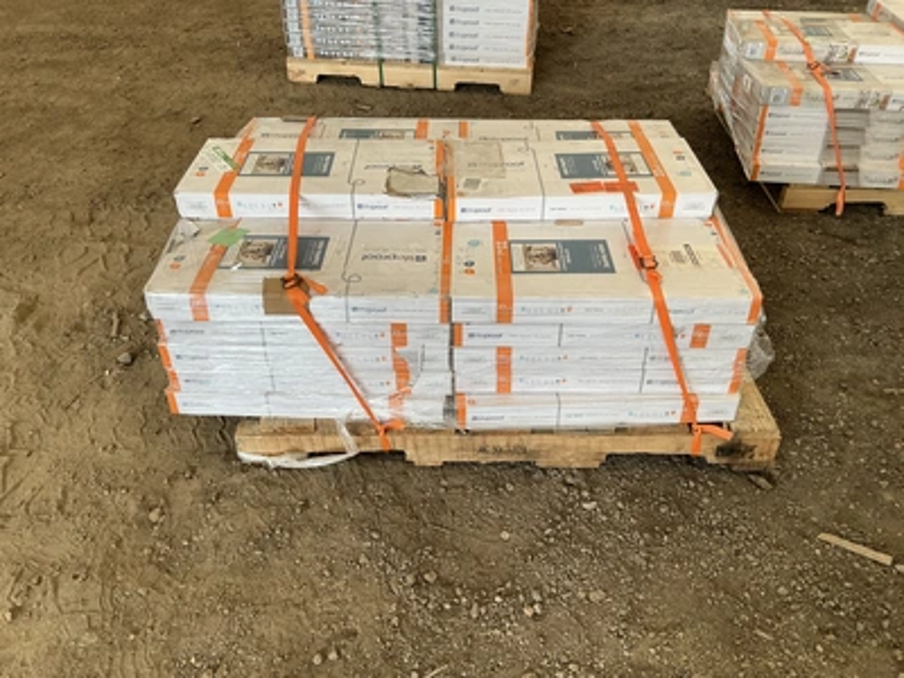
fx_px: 731
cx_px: 452
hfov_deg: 63.4
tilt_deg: -36.4
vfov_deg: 49.7
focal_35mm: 28
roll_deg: +2.5
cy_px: 339
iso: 20
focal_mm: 3
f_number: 1.8
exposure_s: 1/122
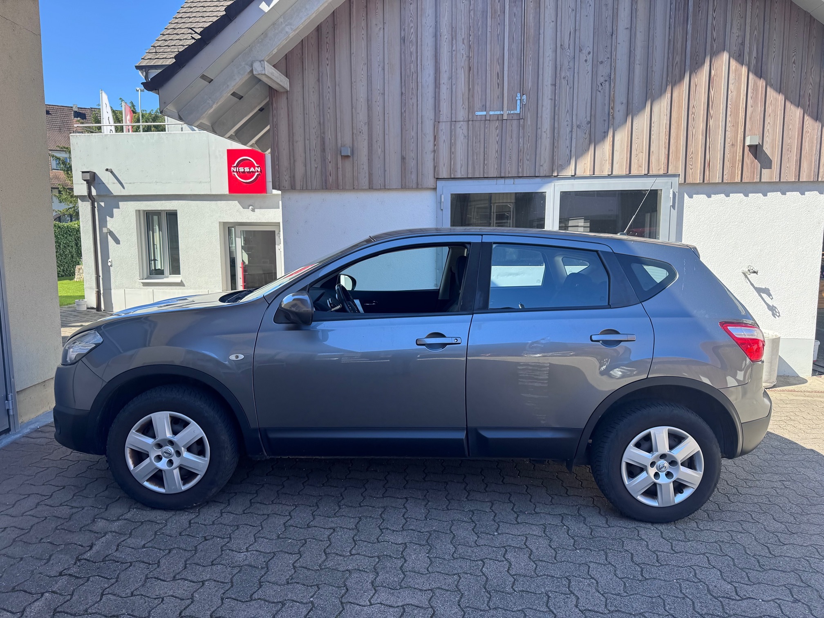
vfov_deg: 56.8
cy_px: 309
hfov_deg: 71.6
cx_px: 412
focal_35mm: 24
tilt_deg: -6.7
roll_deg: +0.4
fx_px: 571
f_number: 1.78
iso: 80
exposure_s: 1/1026
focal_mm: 6.76
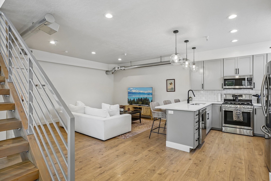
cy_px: 90
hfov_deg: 90.0
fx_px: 135
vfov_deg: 67.4
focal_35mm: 18
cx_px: 136
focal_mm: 18
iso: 400
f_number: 8
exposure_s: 1/25
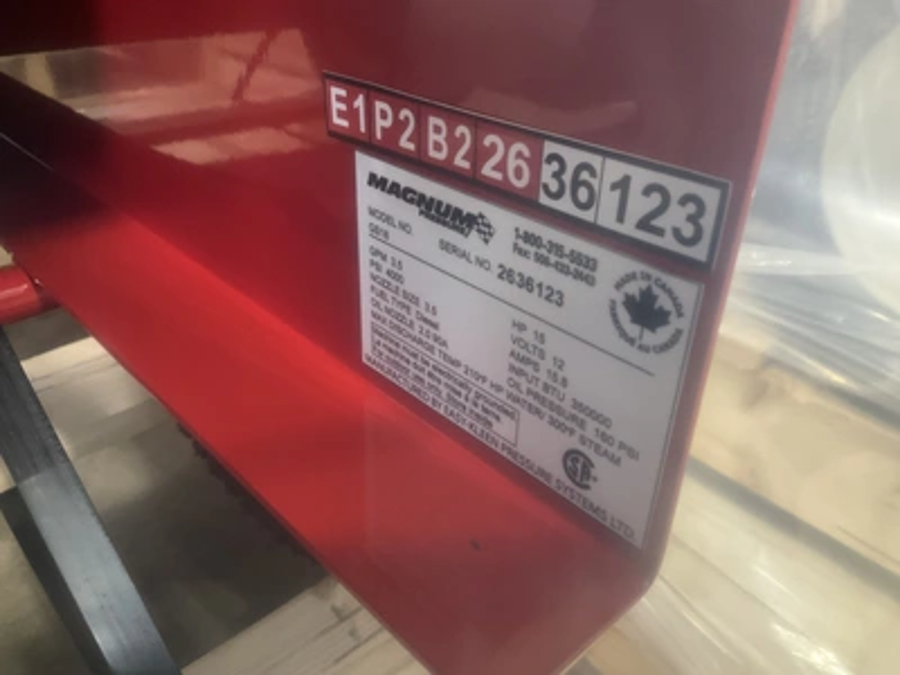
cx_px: 450
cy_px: 338
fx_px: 754
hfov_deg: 61.7
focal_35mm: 29
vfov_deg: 48.2
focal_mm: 3
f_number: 1.8
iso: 320
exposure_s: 1/40
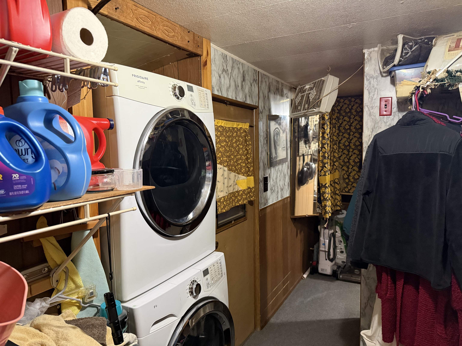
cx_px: 231
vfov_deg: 56.8
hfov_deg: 71.6
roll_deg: +1.3
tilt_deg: -4.4
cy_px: 173
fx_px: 320
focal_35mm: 24
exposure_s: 1/60
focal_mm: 6.76
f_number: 1.78
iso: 640
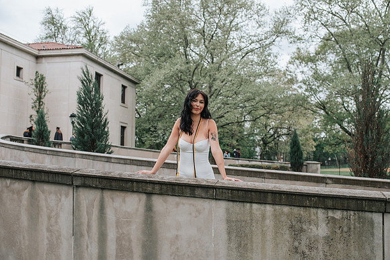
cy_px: 130
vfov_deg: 35.4
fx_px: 408
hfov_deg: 51.0
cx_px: 210
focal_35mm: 38
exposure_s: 1/500
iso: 140
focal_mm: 35
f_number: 3.5
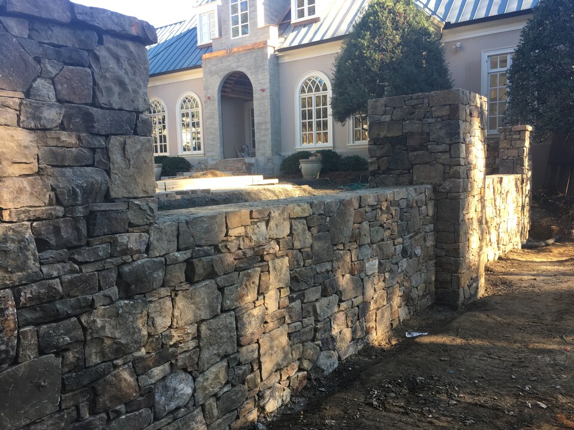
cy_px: 215
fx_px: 481
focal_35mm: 29
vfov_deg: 48.2
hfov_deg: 61.7
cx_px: 287
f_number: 2.2
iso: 32
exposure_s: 1/120
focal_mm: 4.15
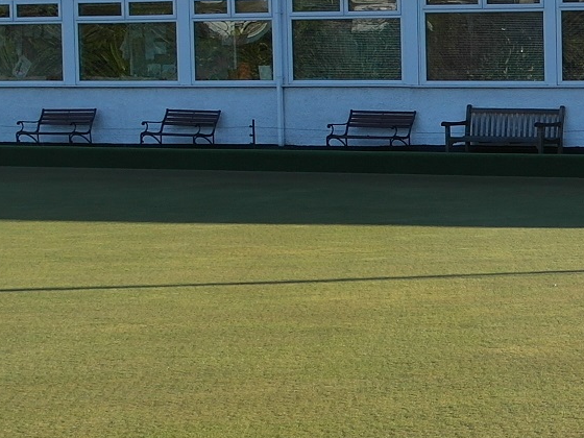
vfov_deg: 10.5
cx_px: 1054
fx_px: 2379
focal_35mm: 141
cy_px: 249
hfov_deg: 12.7
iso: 100
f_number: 5.6
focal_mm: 20
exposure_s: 1/180
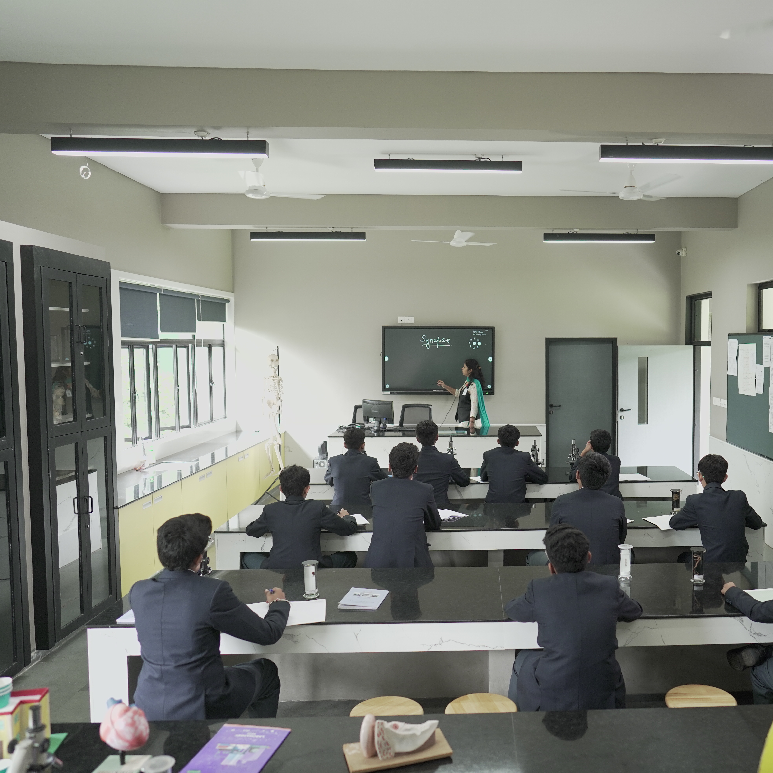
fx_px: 783
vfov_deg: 52.5
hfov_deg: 51.6
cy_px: 388
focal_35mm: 31
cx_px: 515
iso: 640
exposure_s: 1/200
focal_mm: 24
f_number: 2
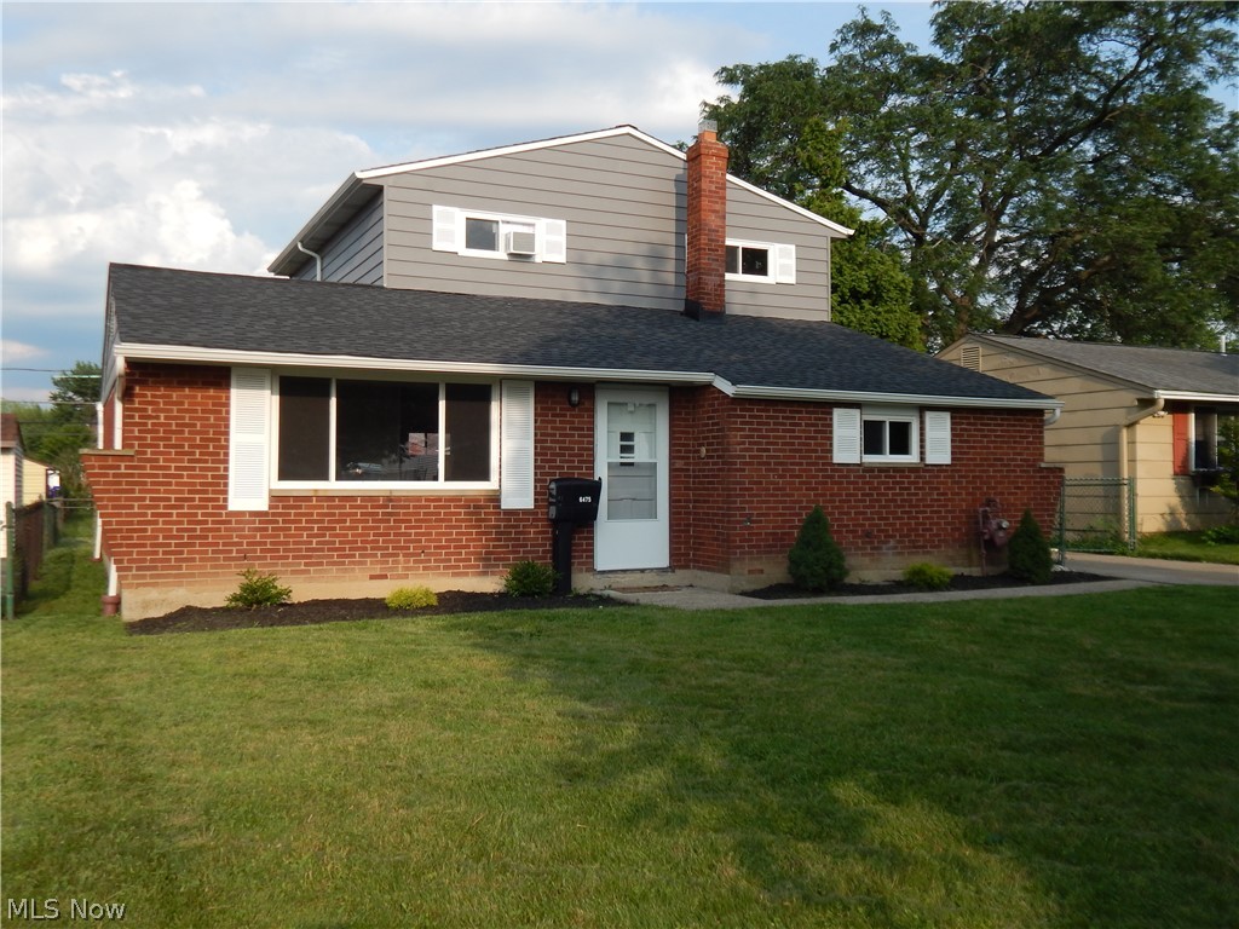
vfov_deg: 45.4
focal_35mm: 31
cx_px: 620
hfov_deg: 58.4
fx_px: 1110
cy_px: 464
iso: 125
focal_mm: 5.6
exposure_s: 1/1000
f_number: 3.2
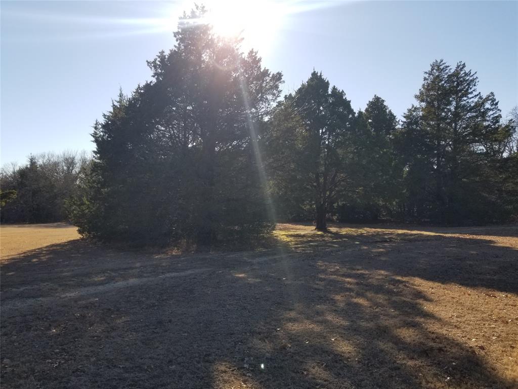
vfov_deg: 53.1
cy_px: 194
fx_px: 389
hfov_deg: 67.3
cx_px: 259
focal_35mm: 26
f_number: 1.7
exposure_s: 1/1656
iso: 50
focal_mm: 4.25
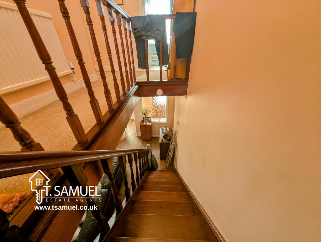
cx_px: 160
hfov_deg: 110.5
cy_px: 121
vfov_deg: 94.6
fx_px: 111
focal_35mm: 12
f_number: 1.95
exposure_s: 1/28.4
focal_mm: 2.23
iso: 51
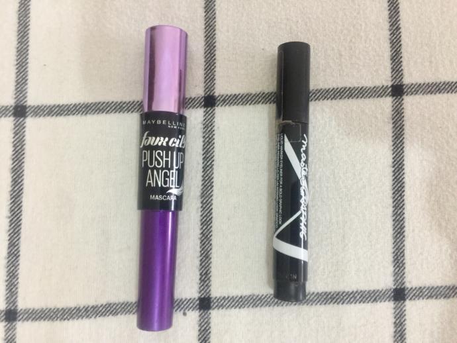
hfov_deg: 61.6
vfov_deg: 48.3
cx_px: 228
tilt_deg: -84.1
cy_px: 172
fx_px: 383
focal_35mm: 29
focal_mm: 4.15
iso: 100
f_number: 2.2
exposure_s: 1/10
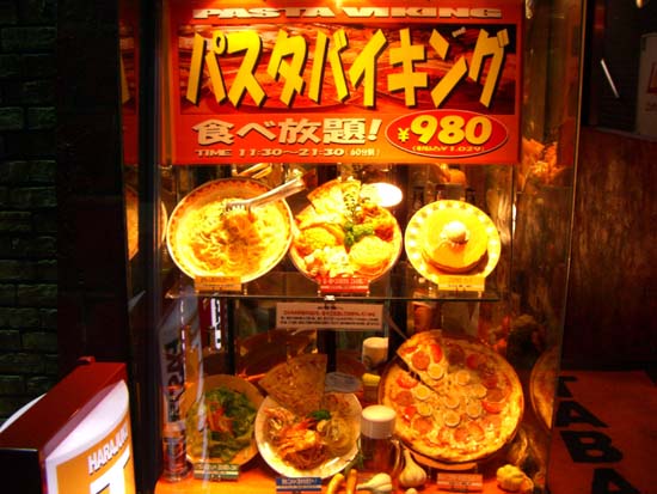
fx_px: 722
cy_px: 247
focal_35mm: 38
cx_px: 328
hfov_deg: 49.0
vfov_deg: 37.7
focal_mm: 6.2
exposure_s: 1/40
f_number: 2.7
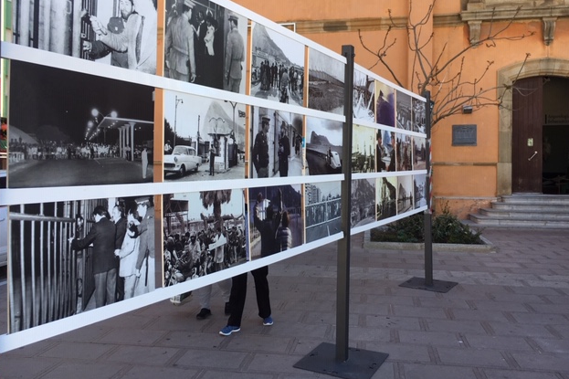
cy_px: 168
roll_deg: -0.6
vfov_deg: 42.2
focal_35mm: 31
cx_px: 287
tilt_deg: -1.0
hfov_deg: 60.3
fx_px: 490
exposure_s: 1/418
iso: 25
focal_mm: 4.15
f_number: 2.2
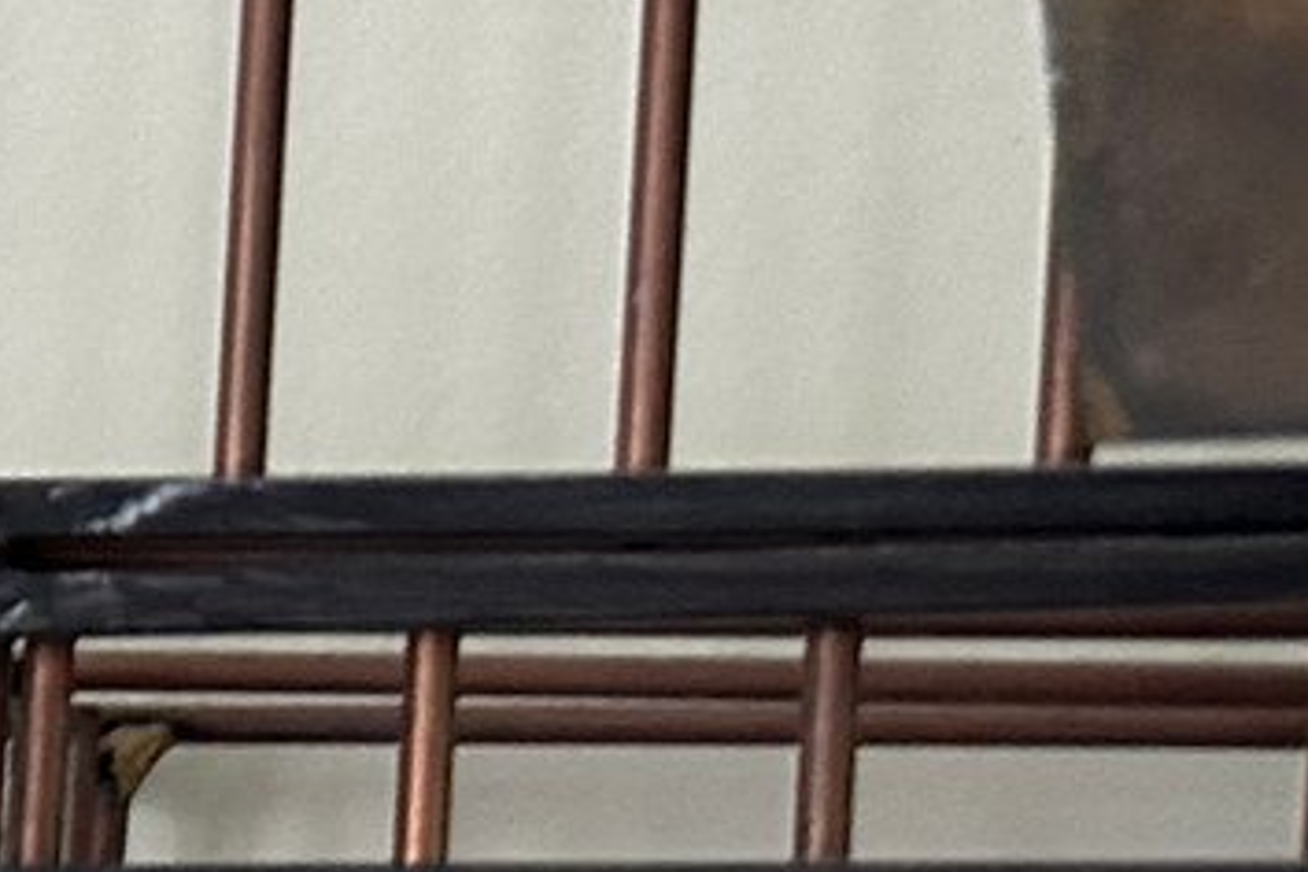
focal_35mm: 141
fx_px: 5123
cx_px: -1940
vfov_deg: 9.4
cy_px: 1434
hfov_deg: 11.6
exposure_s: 1/93
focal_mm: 6.86
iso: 250
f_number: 1.78
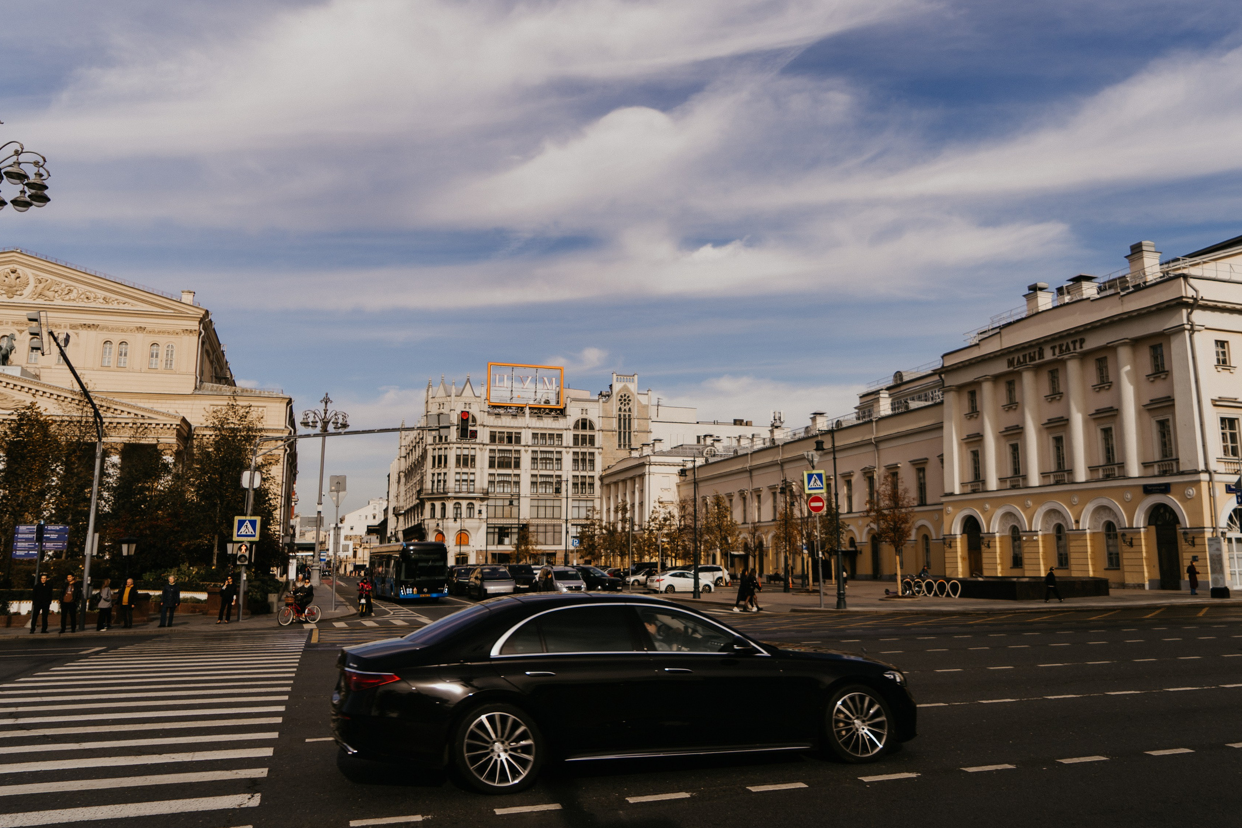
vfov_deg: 44.9
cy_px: 383
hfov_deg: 63.5
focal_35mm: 29
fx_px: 1000
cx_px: 688
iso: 100
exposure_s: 1/800
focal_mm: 24
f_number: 4
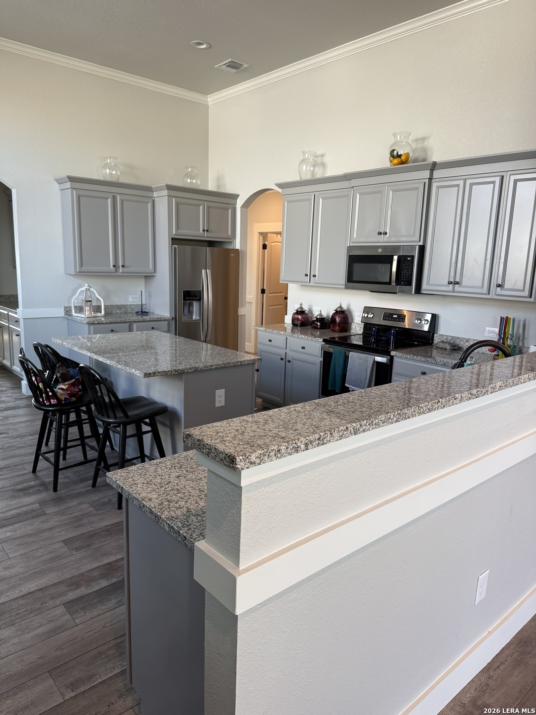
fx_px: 495
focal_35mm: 24
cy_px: 358
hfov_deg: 56.8
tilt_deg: -11.2
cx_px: 268
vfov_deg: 71.6
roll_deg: -2.4
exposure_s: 1/120
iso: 160
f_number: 1.78
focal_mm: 6.76
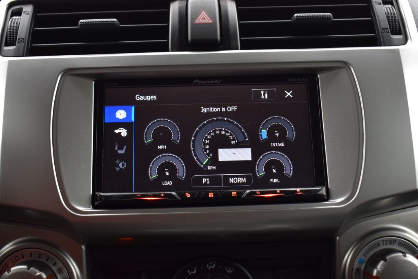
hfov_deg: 42.3
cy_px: 140
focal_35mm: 46
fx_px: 540
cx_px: 209
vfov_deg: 28.9
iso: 400
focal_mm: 31
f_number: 6.3
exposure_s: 1/20
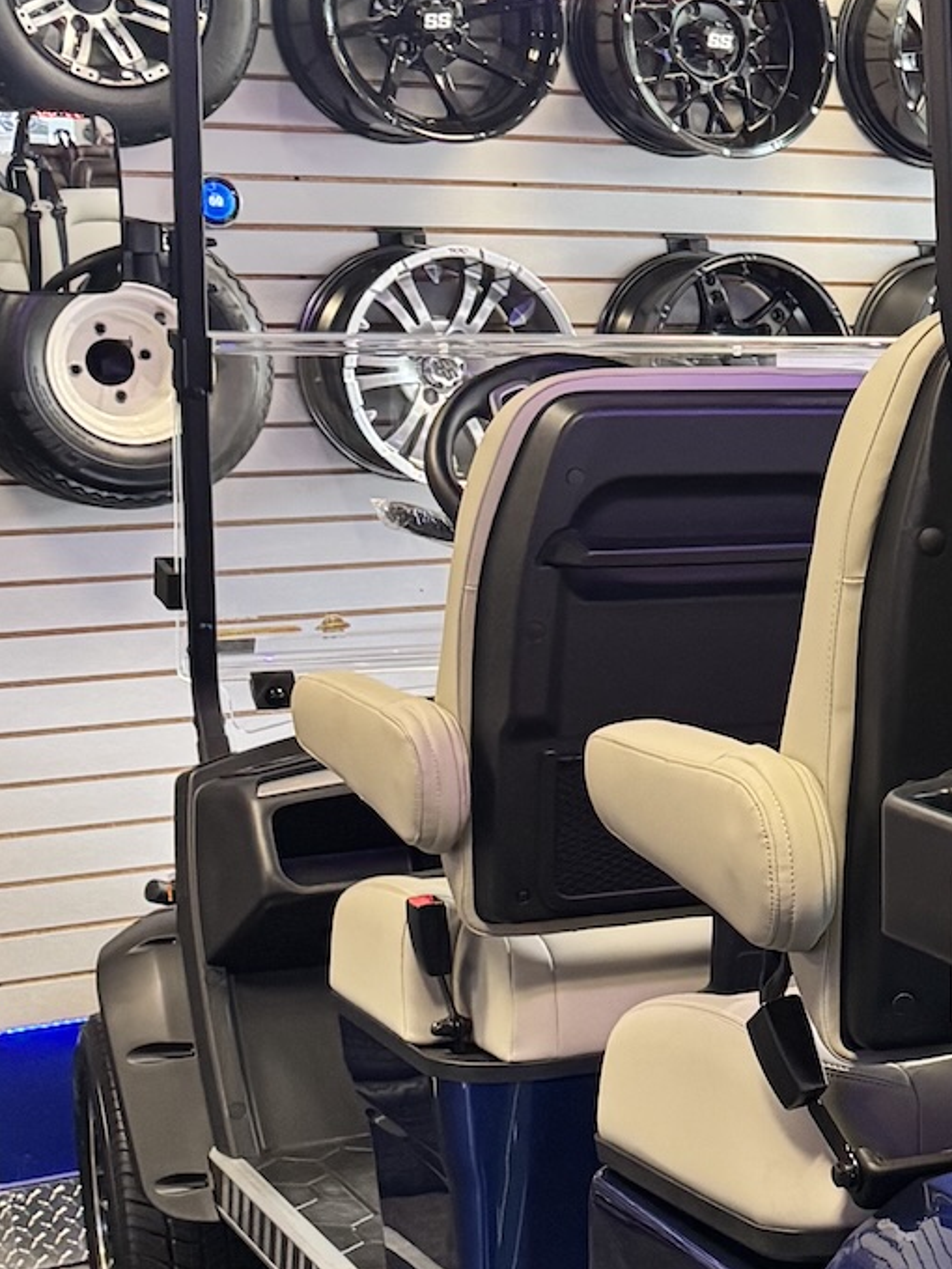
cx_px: 1553
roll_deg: +1.0
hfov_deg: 16.3
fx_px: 2934
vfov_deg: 24.3
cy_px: 878
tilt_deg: -10.4
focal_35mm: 80
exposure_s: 1/60
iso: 320
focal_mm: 6.76
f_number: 1.78
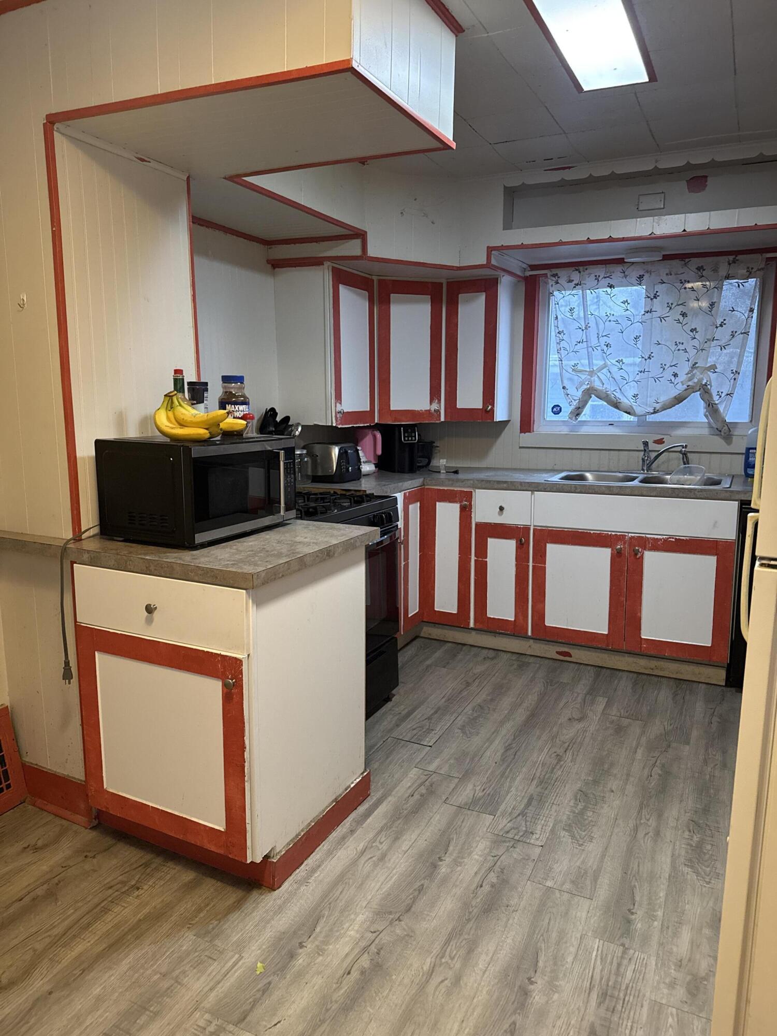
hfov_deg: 56.8
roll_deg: +0.4
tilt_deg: -9.8
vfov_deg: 71.6
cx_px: 388
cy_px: 518
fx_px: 718
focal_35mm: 24
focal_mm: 6.76
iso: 800
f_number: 1.78
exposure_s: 1/60
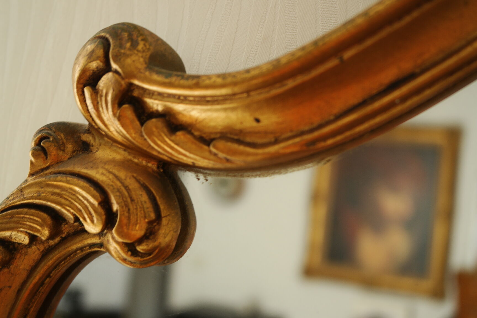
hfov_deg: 37.5
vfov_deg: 25.5
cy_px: 159
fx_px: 702
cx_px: 238
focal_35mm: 53
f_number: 5.6
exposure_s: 1/30
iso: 200
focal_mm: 35
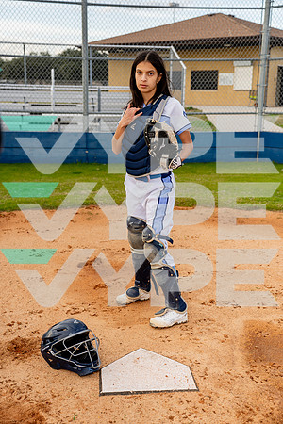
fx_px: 554
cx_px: 142
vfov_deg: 41.9
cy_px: 212
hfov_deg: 28.6
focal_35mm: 47
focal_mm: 47
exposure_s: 1/250
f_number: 4
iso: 80
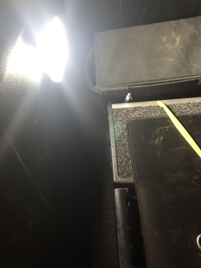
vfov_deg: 50.7
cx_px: 82
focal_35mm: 36
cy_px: 98
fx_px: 279
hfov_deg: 39.5
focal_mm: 3.99
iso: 100
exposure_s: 1/6
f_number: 1.8
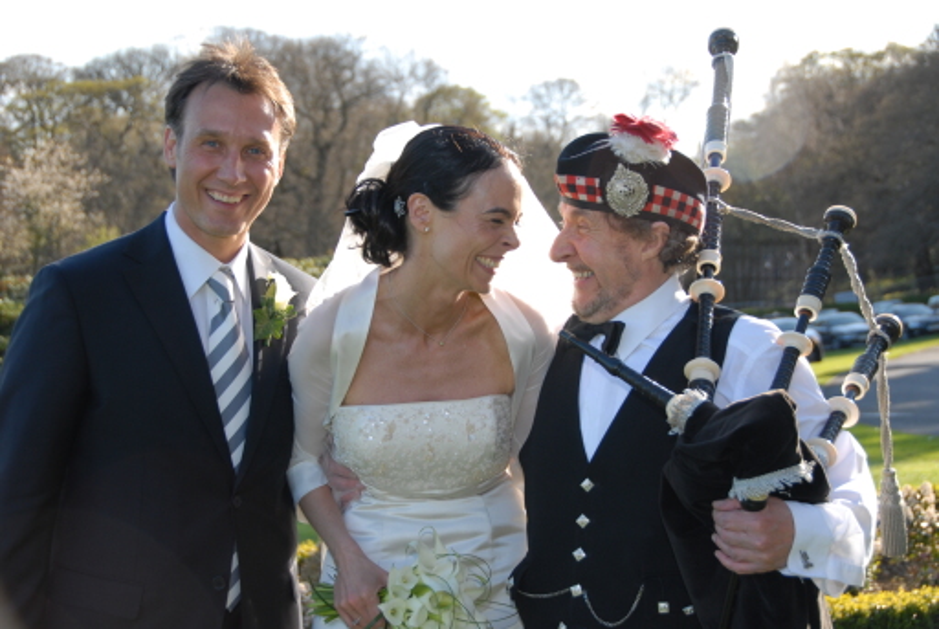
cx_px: 470
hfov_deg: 29.2
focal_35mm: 69
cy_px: 314
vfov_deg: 19.8
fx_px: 1802
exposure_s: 1/250
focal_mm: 46
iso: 160
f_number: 4.5
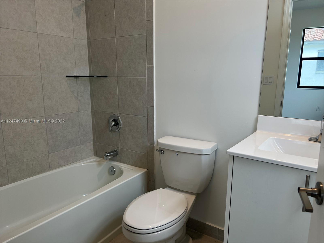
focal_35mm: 26
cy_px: 122
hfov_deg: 67.3
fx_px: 243
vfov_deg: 53.1
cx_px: 162
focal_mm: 5.7
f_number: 1.5
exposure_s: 1/120
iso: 50
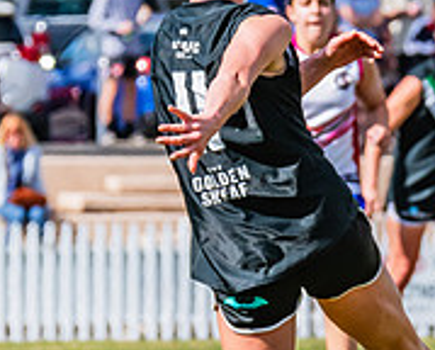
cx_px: 348
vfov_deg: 1.2
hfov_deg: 1.5
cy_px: 231
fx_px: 17005
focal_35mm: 1318
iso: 800
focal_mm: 290
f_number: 13
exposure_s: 1/1250
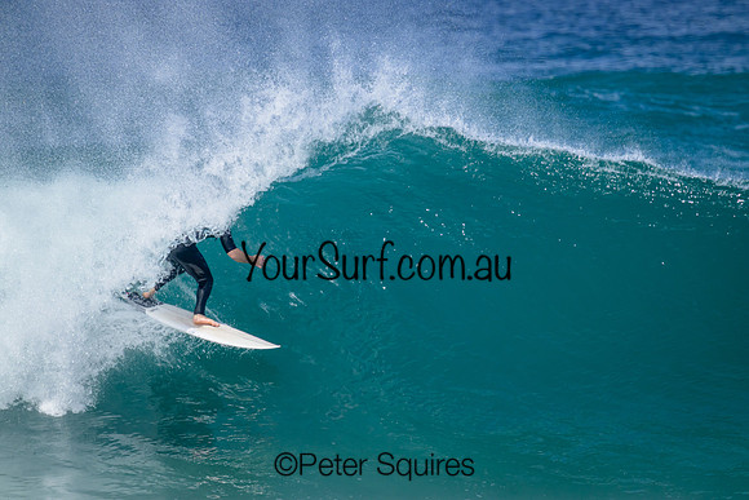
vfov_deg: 1.7
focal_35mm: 800
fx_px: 16648
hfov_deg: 2.6
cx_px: 374
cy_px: 250
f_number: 11
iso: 1250
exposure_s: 1/2000
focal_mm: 800
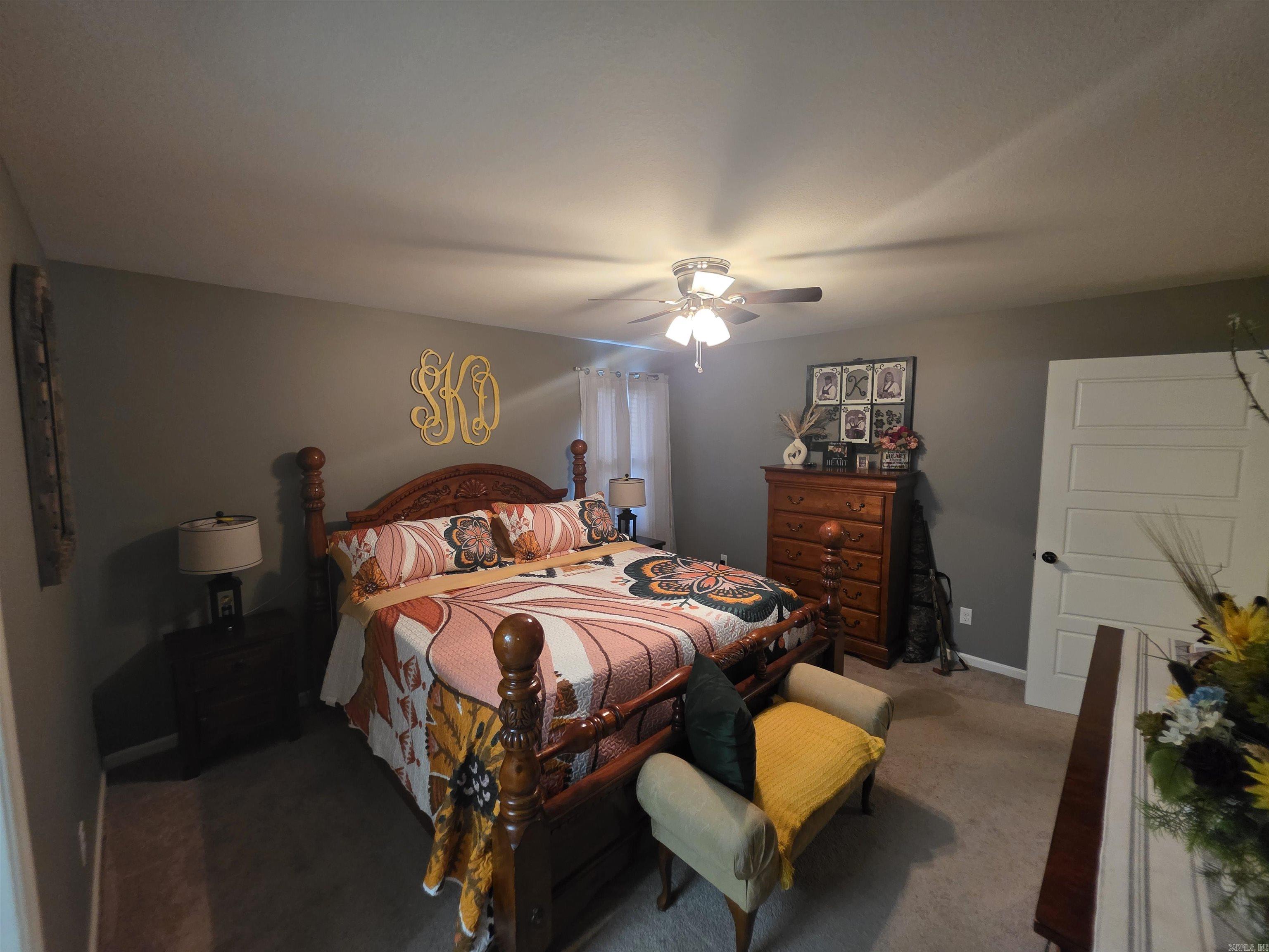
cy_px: 476
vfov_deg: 89.9
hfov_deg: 106.2
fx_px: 477
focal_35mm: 13
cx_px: 634
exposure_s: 1/60
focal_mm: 2.2
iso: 800
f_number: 1.9
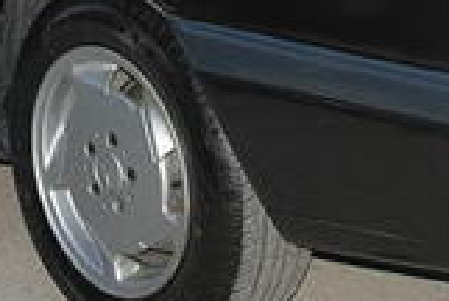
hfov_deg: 13.8
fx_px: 1849
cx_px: 190
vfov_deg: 9.1
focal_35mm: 148
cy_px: -103
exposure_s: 1/60
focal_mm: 24
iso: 200
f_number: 4.2
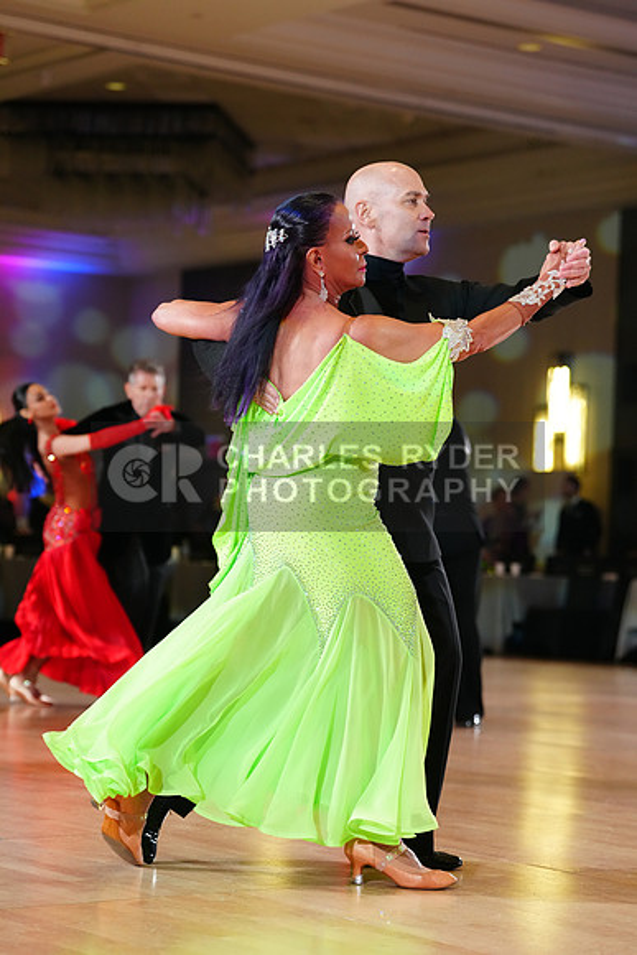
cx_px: 318
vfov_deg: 23.1
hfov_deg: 15.5
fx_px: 2334
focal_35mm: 88
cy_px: 478
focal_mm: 88
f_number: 3.5
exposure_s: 1/500
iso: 3200
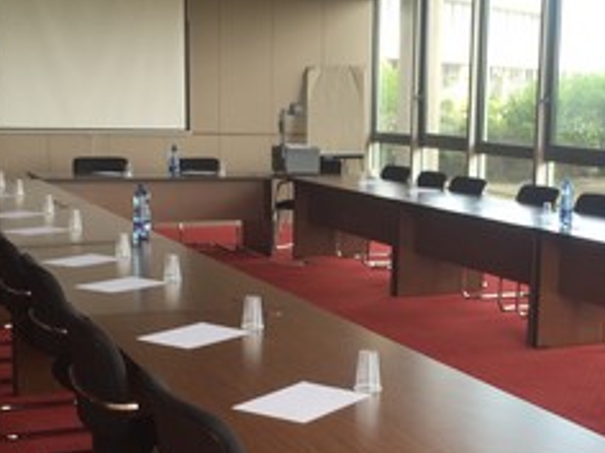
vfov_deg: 23.2
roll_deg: -2.0
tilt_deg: -9.6
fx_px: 1101
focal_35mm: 63
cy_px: 282
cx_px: 379
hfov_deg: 30.6
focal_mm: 4.15
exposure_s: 1/50
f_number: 2.2
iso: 32
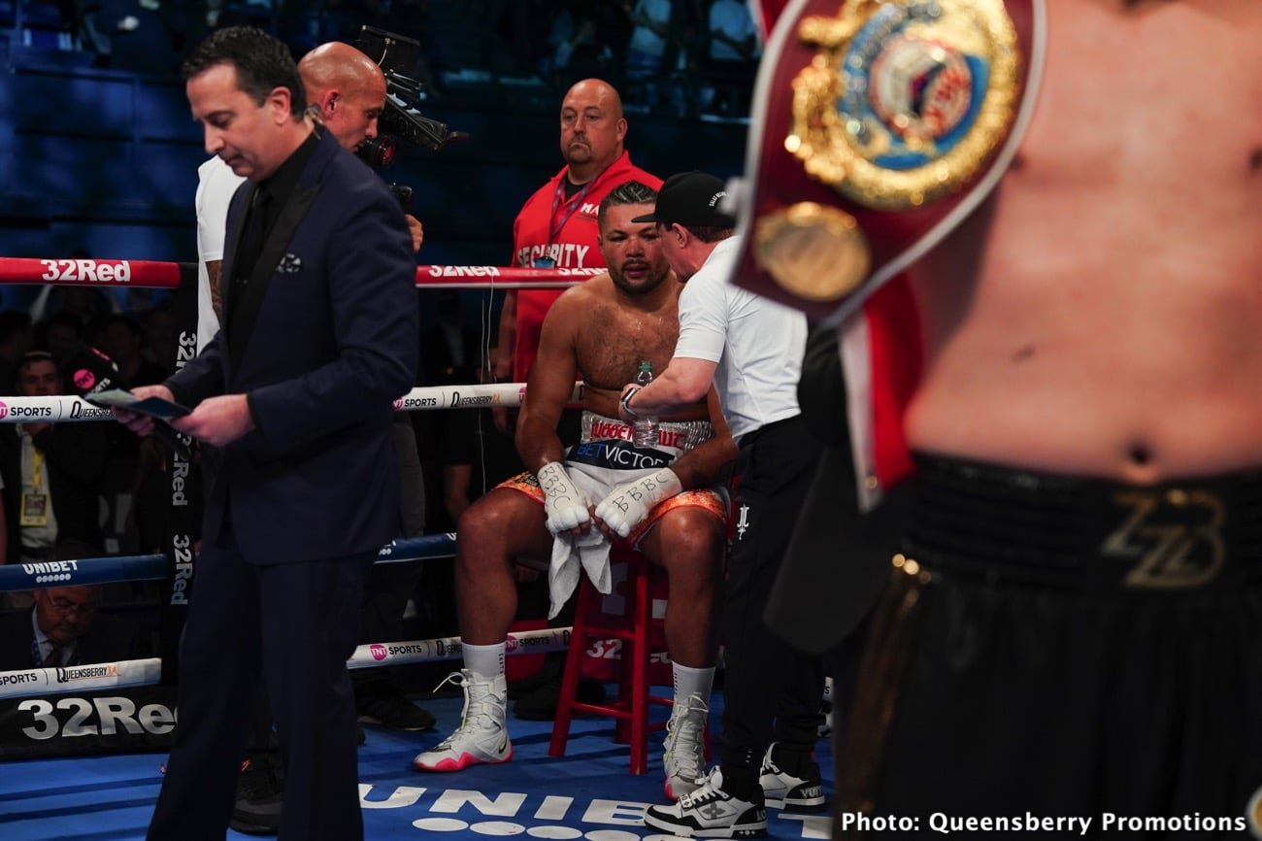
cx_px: 631
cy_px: 420
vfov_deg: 19.4
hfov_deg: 28.9
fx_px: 2453
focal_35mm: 70
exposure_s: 1/400
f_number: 2.8
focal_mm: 70
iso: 1600
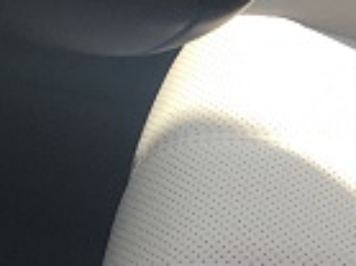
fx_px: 2199
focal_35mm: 214
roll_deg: -8.7
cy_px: -115
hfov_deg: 7.9
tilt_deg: -38.0
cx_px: 1091
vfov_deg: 6.8
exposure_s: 1/318
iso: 25
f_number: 2.2
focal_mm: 4.15
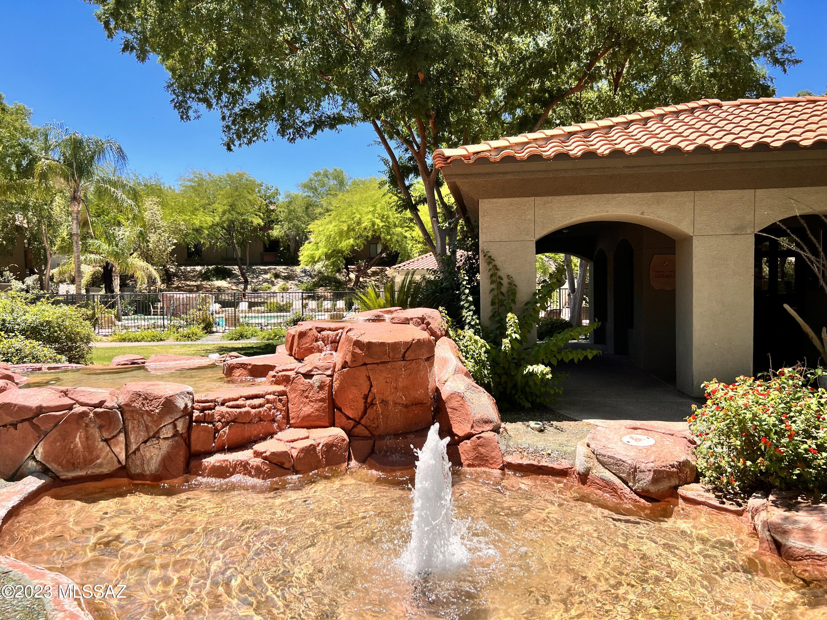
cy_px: 310
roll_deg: +1.0
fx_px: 621
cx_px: 414
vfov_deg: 53.1
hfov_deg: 67.3
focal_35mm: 26
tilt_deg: -1.9
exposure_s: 1/2165
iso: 50
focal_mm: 5.7
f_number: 1.5
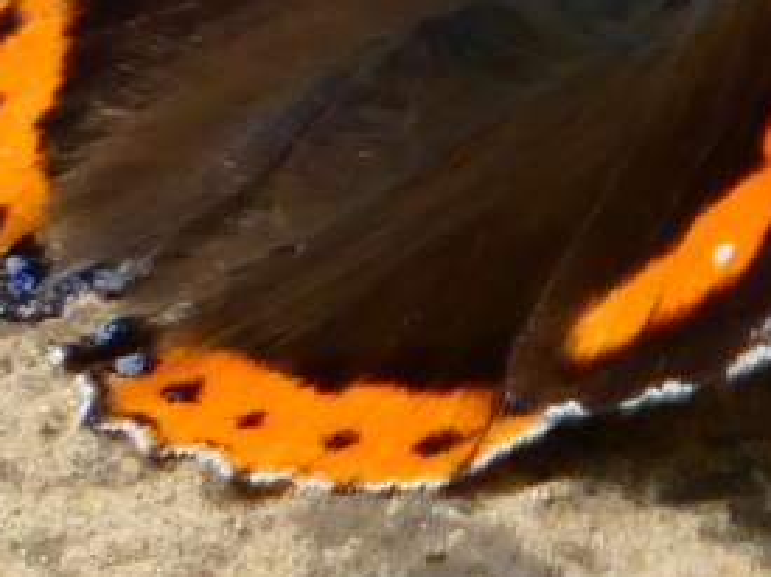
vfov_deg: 0.6
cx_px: 635
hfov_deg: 0.7
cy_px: -56
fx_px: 58998
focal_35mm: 2650
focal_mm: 153.1
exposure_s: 1/125
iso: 125
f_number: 5.6
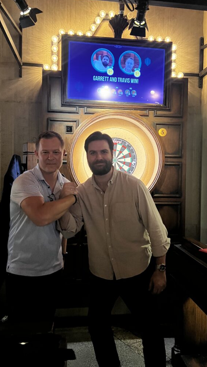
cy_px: 185
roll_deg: -0.7
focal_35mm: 29
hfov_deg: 40.2
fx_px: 283
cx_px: 114
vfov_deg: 66.1
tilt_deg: -1.8
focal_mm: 5.7
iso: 250
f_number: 1.5
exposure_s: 1/60
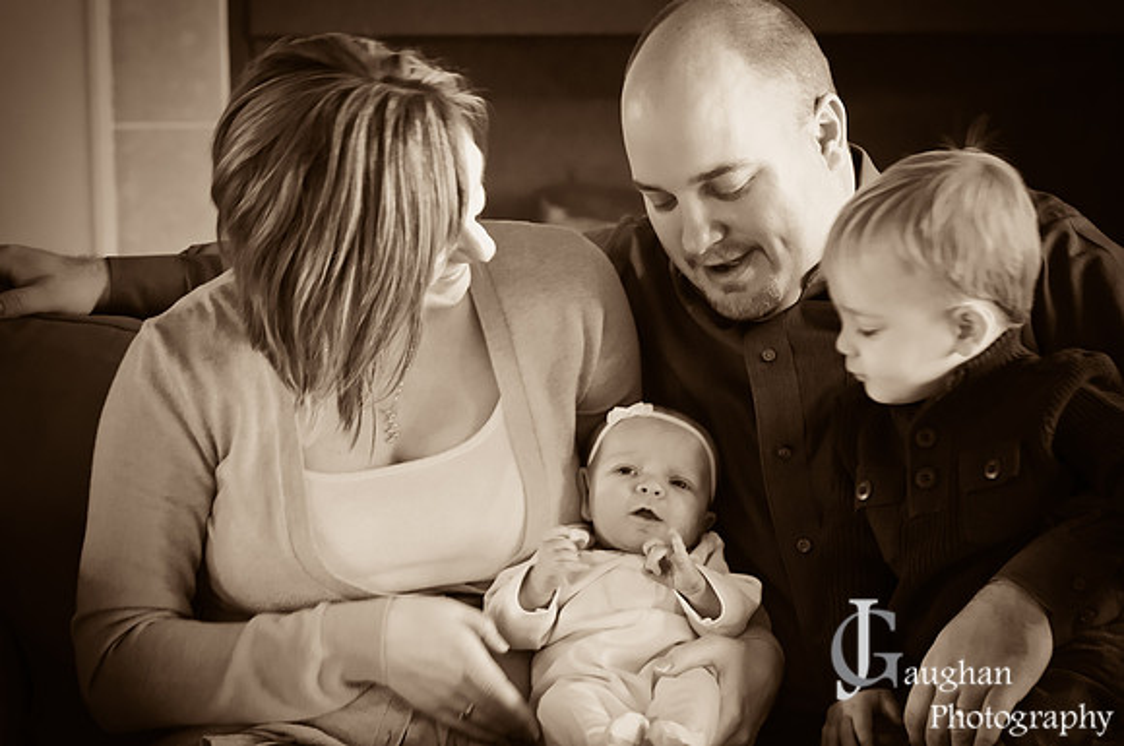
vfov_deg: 8.1
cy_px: 373
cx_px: 562
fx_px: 5238
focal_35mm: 168
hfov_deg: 12.2
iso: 1000
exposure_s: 1/40
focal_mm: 112
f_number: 4.5
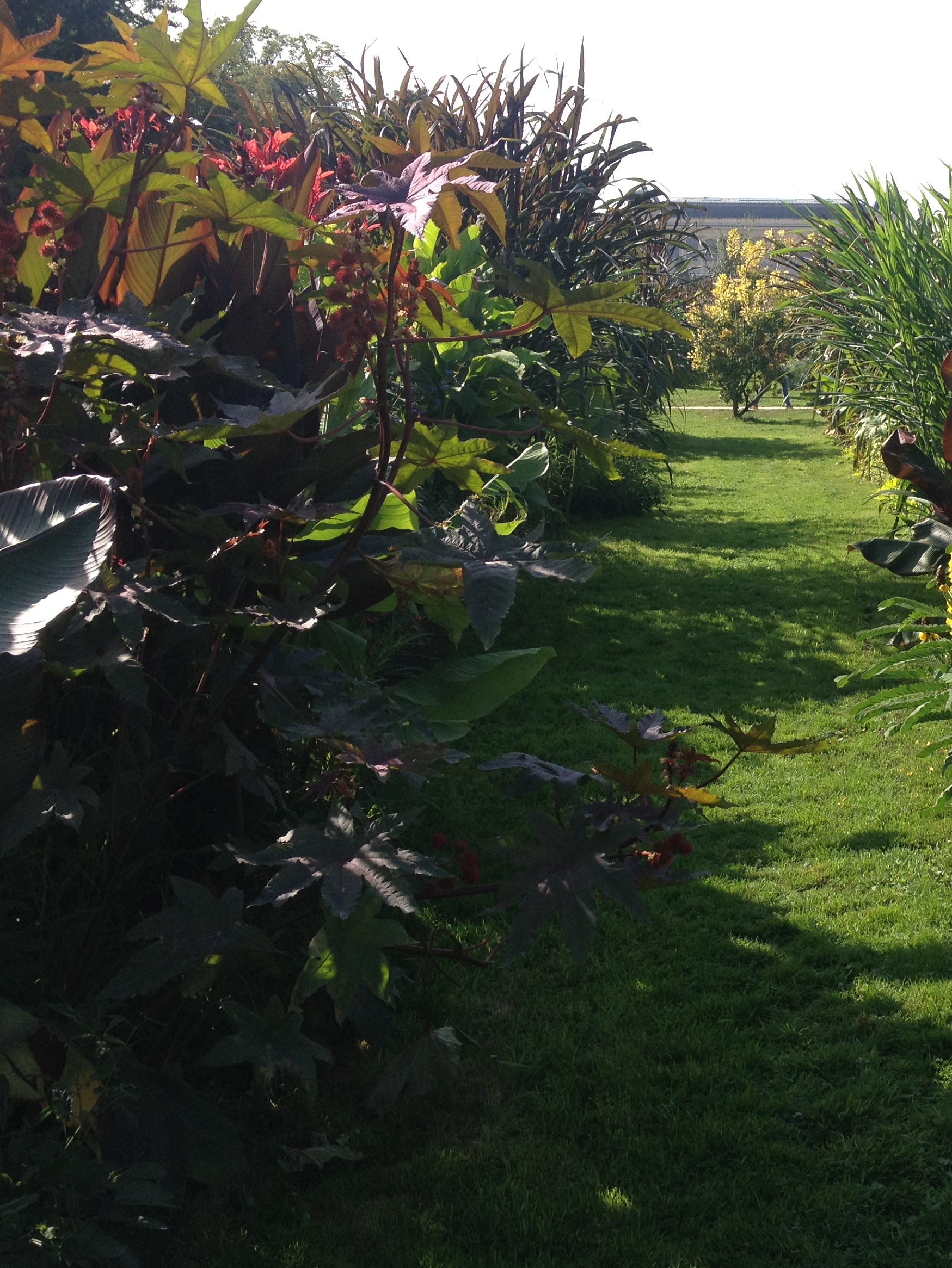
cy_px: 621
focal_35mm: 49
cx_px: 855
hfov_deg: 28.5
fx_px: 1796
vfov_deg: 38.9
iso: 50
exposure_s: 1/876
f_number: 2.4
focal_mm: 4.28
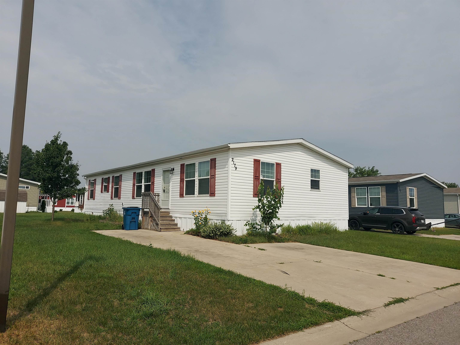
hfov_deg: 69.4
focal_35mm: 25
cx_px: 230
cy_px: 172
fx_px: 332
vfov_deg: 54.9
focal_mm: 4.6
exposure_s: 1/3580
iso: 50
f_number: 2
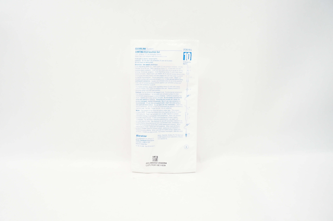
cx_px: 166
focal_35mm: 27
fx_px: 249
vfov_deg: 47.8
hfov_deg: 67.4
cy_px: 110
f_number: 3.5
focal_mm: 18
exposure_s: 1/80
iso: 400
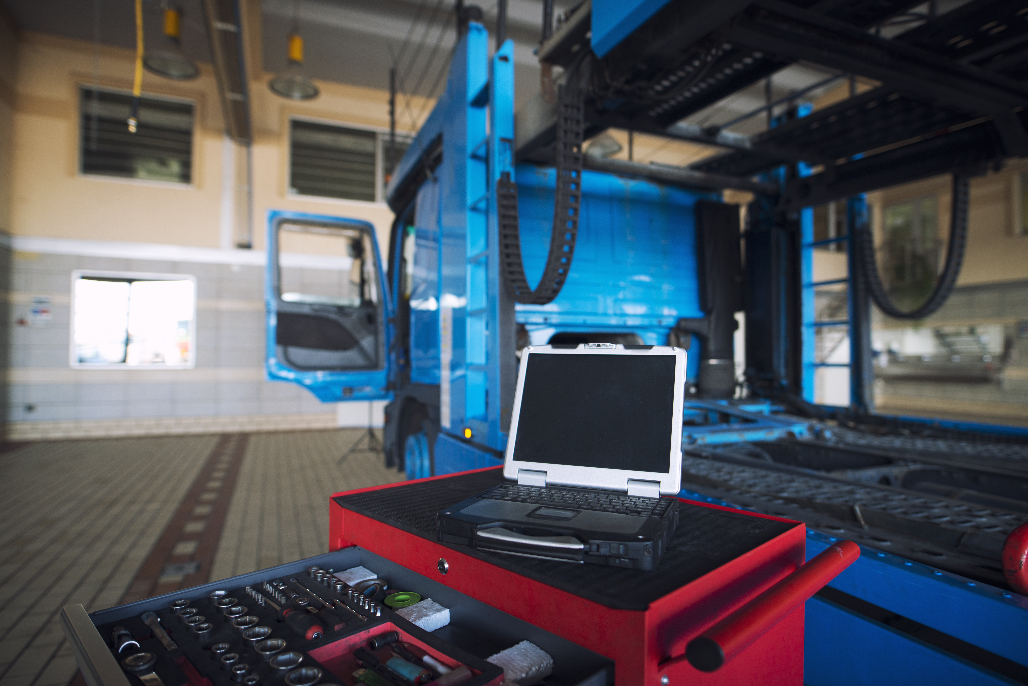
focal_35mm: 20
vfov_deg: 62.0
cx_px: 514
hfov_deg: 84.0
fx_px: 571
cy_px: 343
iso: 250
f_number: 2.2
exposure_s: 1/125
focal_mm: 20
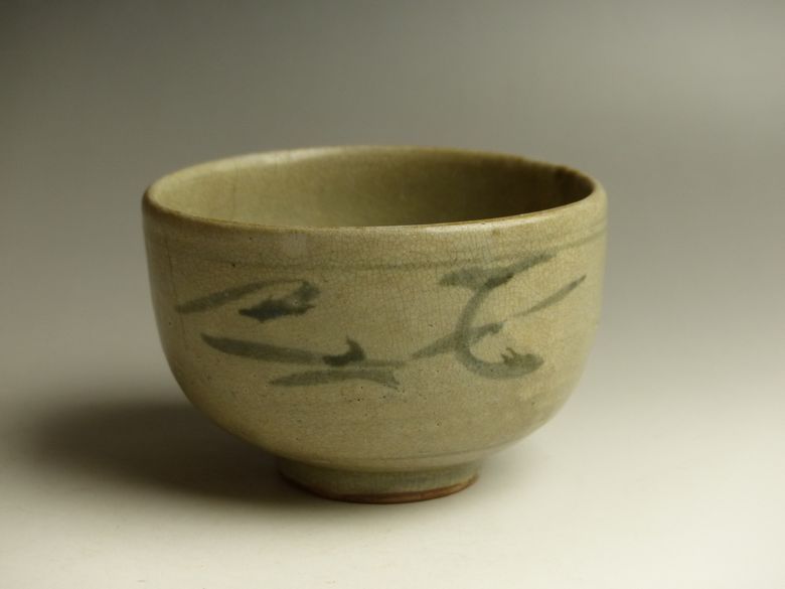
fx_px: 2132
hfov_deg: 20.9
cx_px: 392
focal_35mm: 94
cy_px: 294
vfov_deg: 15.7
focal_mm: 16.9
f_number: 2.8
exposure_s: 1/80
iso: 200
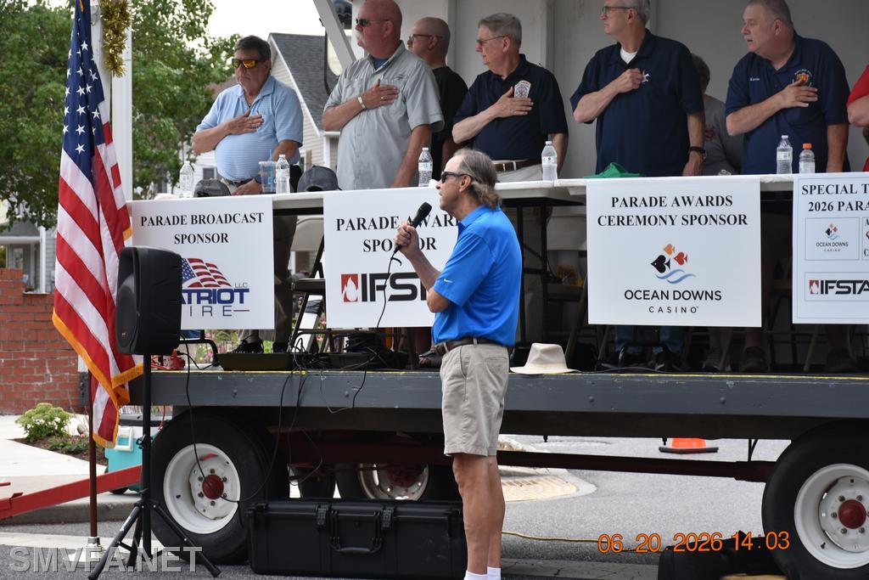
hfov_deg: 21.9
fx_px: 2245
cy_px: 290
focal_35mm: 93
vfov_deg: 14.7
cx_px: 434
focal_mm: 62
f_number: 5.6
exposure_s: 1/500
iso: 360
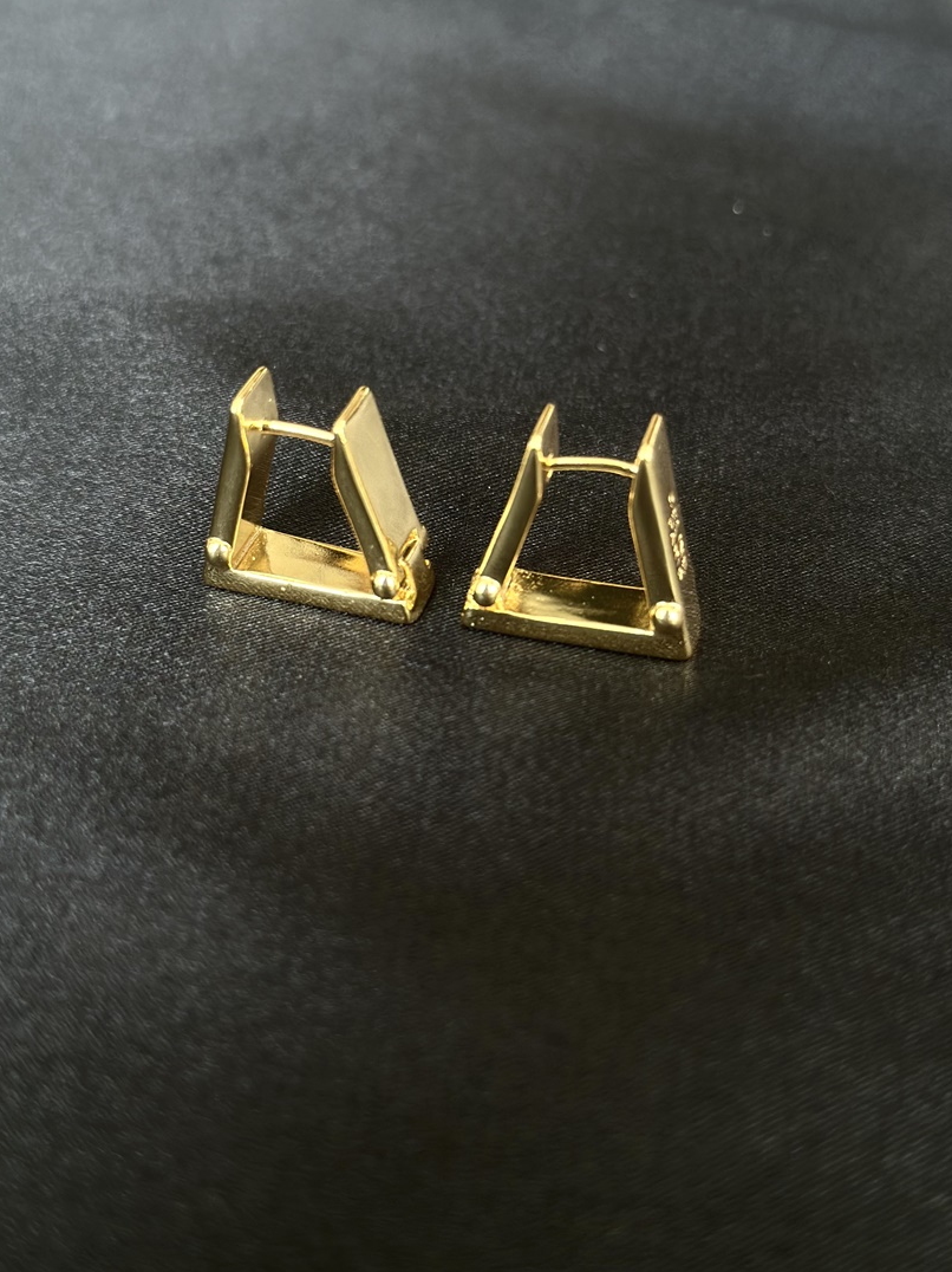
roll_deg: -2.0
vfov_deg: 35.5
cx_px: 491
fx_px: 1982
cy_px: 590
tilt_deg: -35.3
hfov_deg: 27.0
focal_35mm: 54
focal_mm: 6.86
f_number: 1.78
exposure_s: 1/121
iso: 80
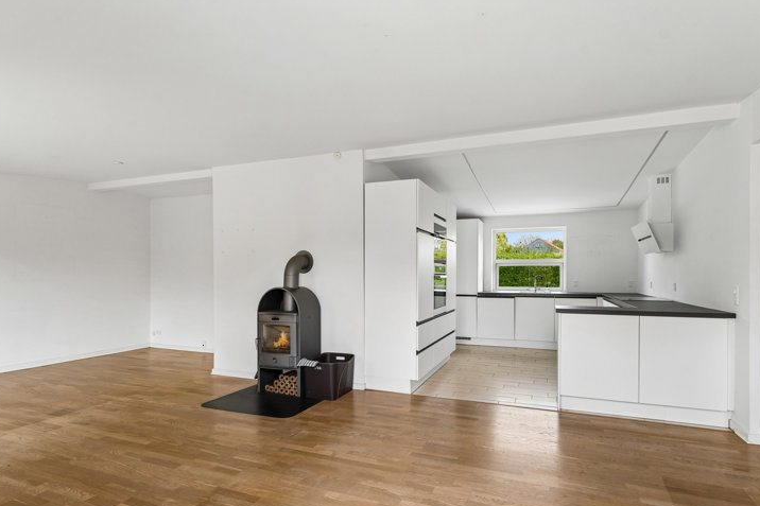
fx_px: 406
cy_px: 277
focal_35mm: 19
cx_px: 392
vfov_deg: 63.8
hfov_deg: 86.2
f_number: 7.1
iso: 800
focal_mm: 17.2
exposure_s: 1/100
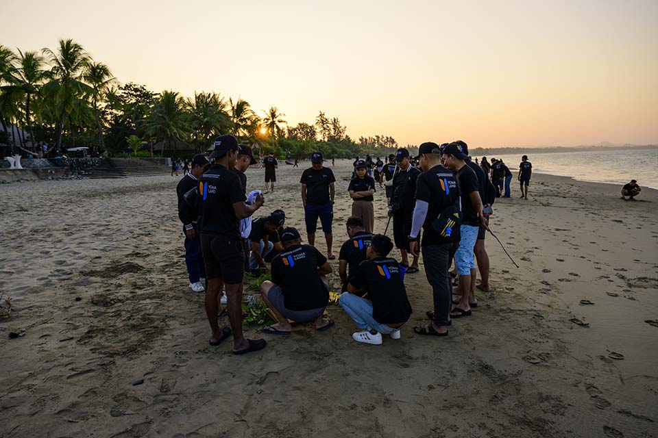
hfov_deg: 71.5
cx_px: 329
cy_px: 219
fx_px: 457
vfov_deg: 51.3
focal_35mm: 25
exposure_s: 1/250
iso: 200
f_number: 5.6
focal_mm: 25
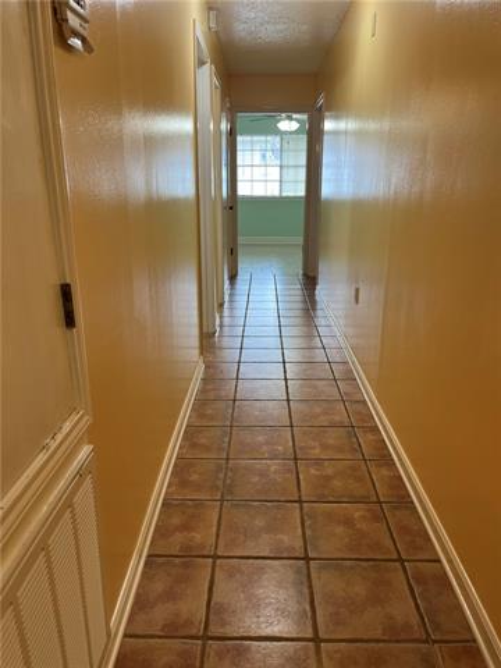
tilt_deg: -18.8
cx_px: 250
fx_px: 502
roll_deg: +0.1
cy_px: 334
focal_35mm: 26
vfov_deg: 67.3
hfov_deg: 53.1
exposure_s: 1/60
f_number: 1.6
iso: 64
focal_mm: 5.1
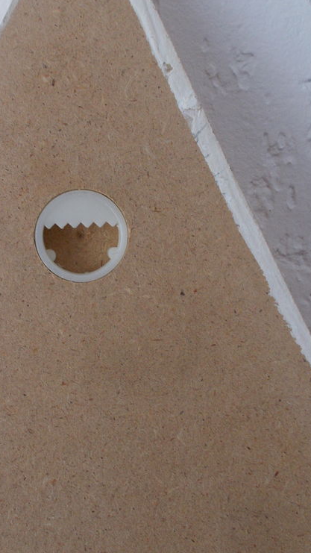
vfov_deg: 41.3
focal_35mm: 50
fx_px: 733
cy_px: 278
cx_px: 69
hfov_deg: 23.7
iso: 140
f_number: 3.6
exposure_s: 1/25
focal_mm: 6
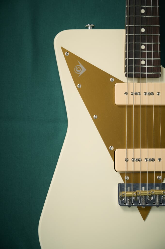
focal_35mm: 87
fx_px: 599
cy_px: 124
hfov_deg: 15.7
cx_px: 82
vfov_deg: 23.4
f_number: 7.1
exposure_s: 1/125
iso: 500
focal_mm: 87
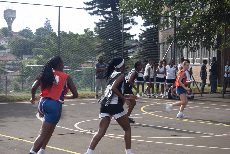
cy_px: 77
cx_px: 115
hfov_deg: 24.6
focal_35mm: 82
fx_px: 528
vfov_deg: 16.6
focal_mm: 55
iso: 100
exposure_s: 1/160
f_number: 6.3
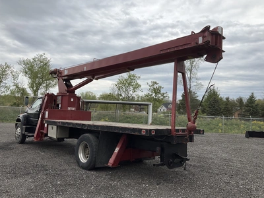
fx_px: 221
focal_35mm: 29
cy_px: 99
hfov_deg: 61.7
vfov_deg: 48.2
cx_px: 132
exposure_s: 1/1451
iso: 25
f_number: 1.8
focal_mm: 3
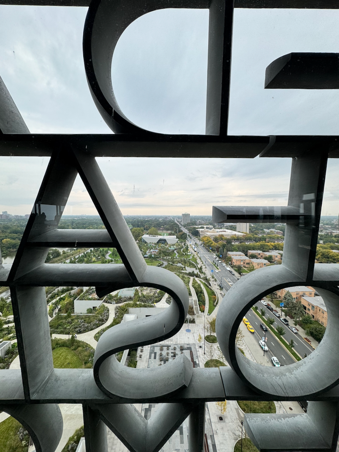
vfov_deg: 102.1
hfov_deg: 85.7
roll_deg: +1.8
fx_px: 183
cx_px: 170
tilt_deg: -3.3
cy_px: 226
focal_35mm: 14
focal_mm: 2.22
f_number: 2.2
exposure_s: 1/518
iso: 40
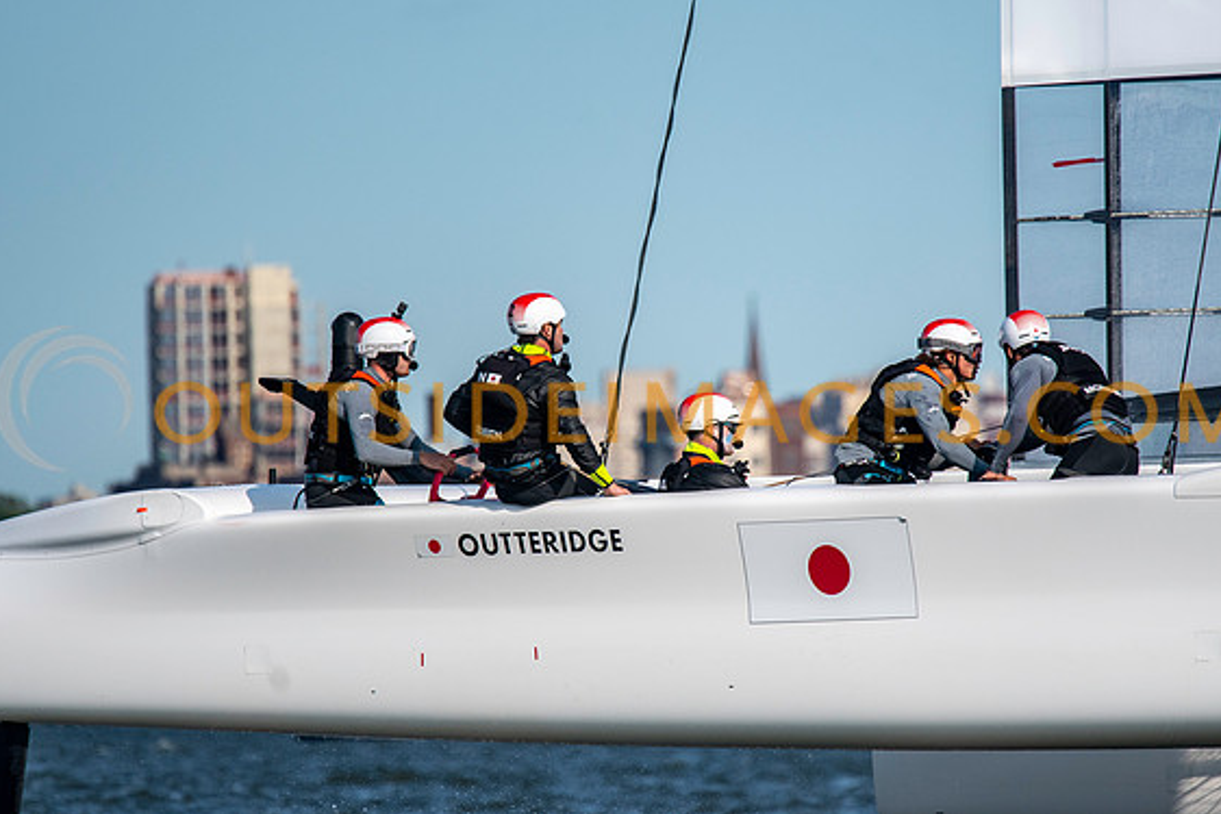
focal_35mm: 650
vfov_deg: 2.1
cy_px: 398
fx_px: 22050
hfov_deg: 3.2
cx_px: 621
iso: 500
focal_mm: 420
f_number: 5.6
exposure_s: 1/3200
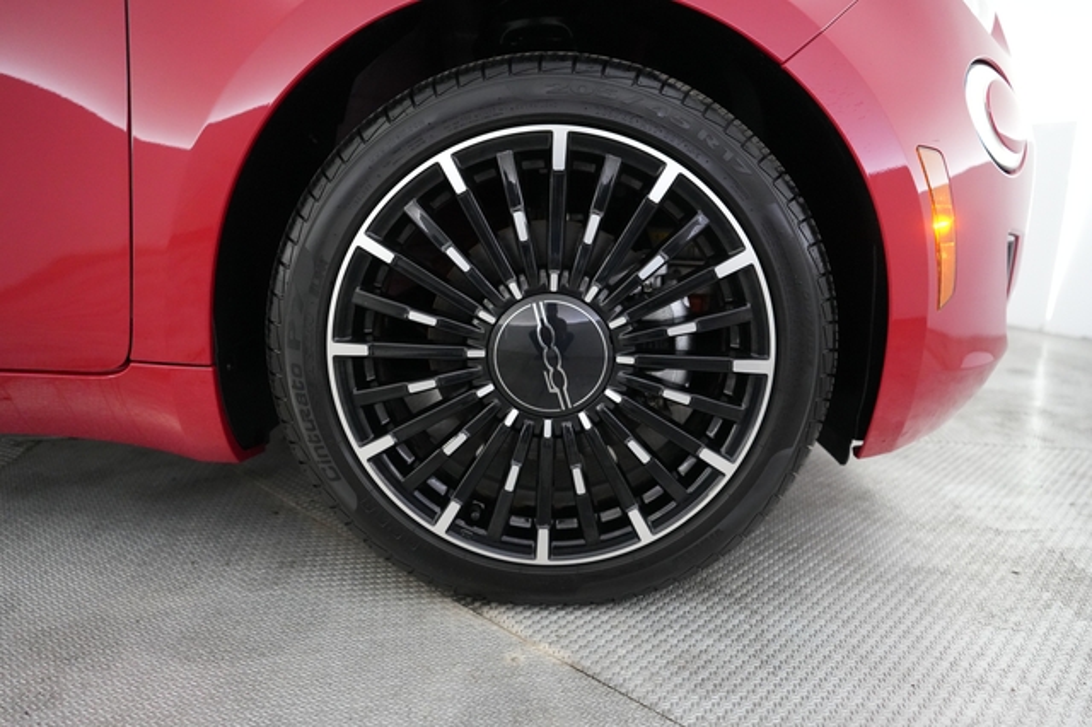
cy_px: 364
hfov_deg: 71.5
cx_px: 546
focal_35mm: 25
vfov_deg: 51.2
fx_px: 758
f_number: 2.8
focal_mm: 25
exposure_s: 1/160
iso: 6400
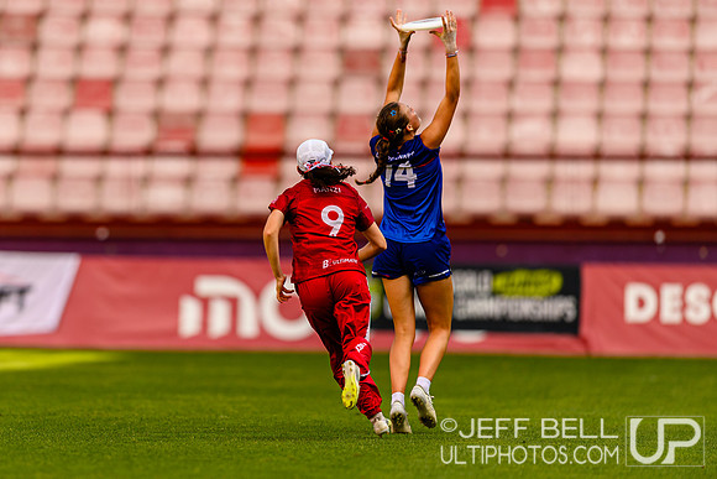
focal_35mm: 576
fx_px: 11481
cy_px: 207
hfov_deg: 3.6
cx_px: 201
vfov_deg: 2.4
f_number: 3.2
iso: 100
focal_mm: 400
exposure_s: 1/500
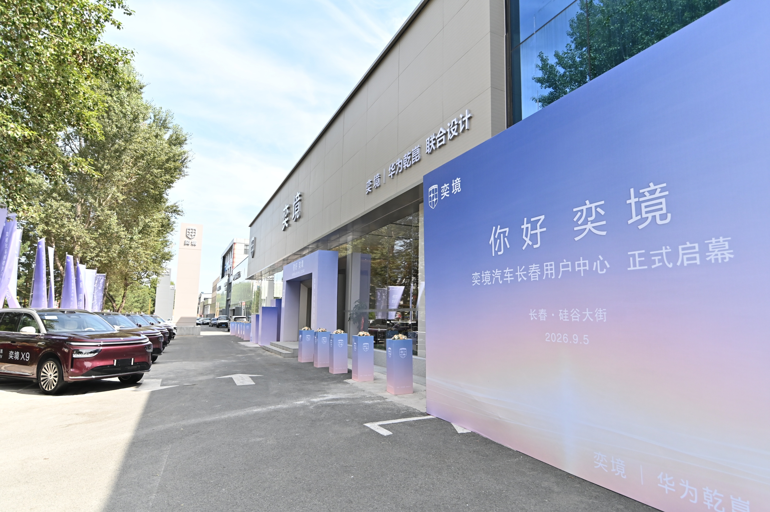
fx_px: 449
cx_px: 385
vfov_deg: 59.4
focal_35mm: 21
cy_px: 256
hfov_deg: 81.2
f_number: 4
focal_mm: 21
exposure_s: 1/5000
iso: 800
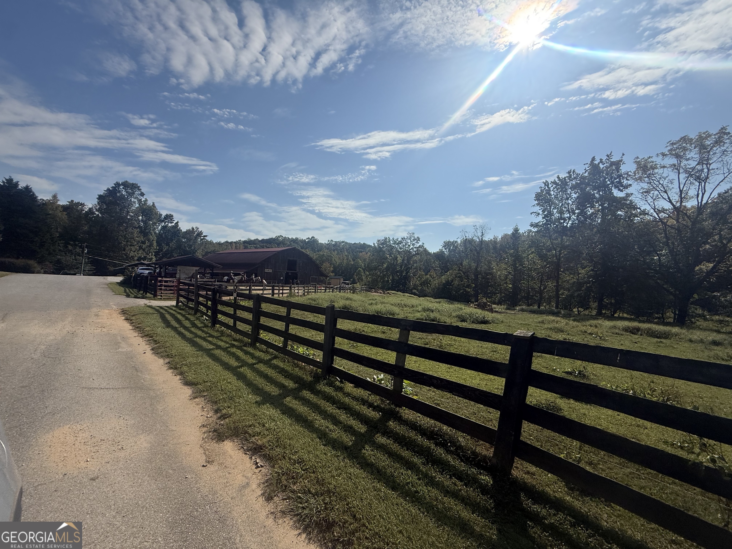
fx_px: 296
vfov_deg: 85.7
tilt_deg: +3.0
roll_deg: -2.9
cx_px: 366
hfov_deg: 102.1
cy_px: 274
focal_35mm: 14
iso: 50
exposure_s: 1/4149
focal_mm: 2.22
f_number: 2.2
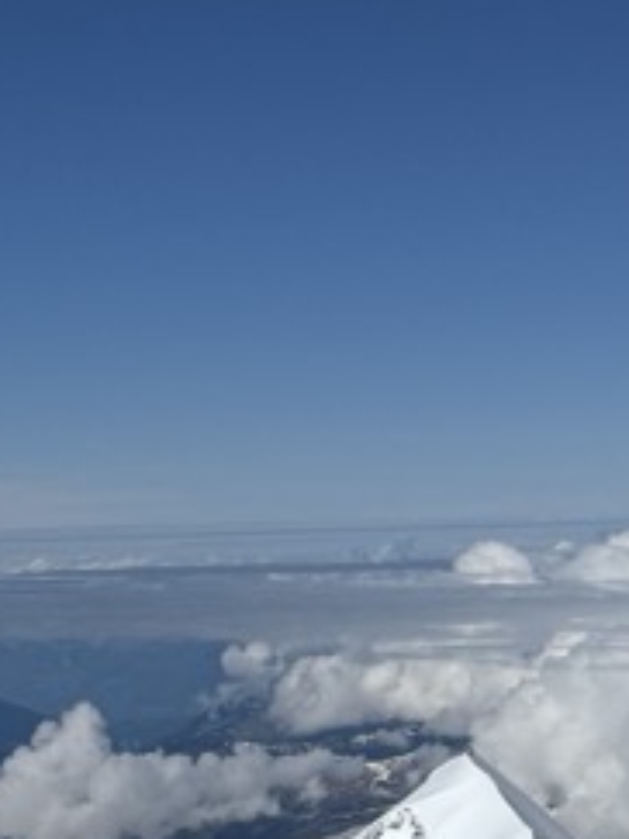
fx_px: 2449
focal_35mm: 101
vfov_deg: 19.0
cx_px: 418
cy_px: 822
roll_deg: +3.3
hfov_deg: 14.6
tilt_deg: -5.7
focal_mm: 6.76
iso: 64
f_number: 1.78
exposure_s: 1/17544
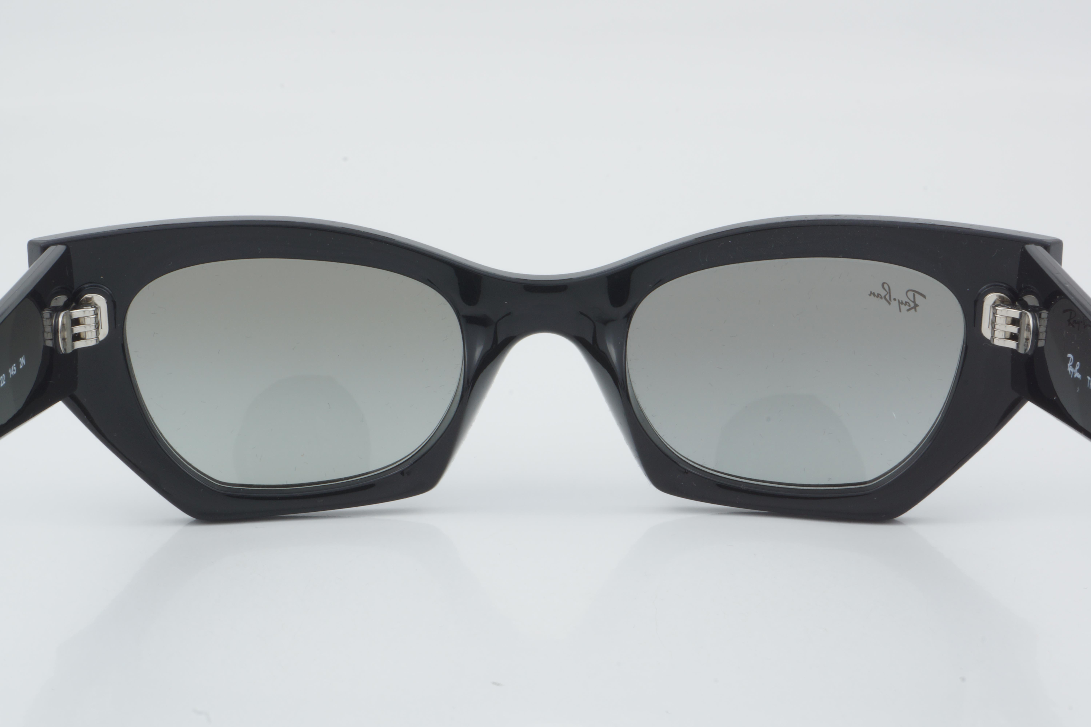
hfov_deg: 24.6
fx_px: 2500
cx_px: 546
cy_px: 364
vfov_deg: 16.6
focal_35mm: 82
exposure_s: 1/3
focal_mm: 55
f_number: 32
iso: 100
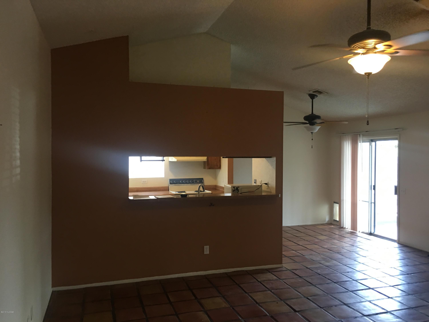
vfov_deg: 48.2
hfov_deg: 61.7
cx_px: 214
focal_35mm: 29
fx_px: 359
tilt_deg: +1.5
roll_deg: +0.0
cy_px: 161
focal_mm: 4.15
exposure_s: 1/15
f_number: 2.2
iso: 64
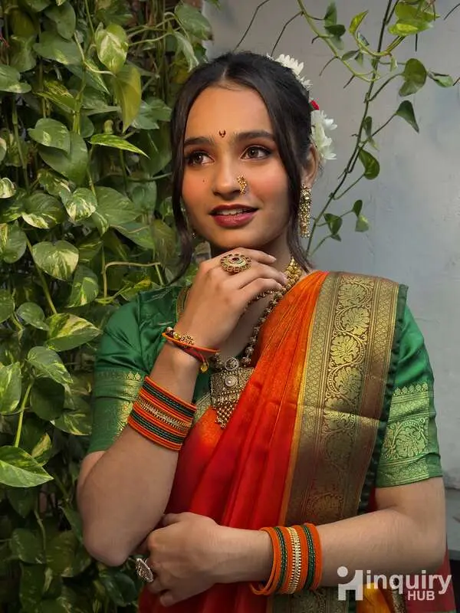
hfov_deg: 30.3
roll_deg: +2.4
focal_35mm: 48
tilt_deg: -7.2
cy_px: 306
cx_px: 230
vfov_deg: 39.7
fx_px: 850
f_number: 1.78
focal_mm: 6.76
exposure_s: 1/100
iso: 80
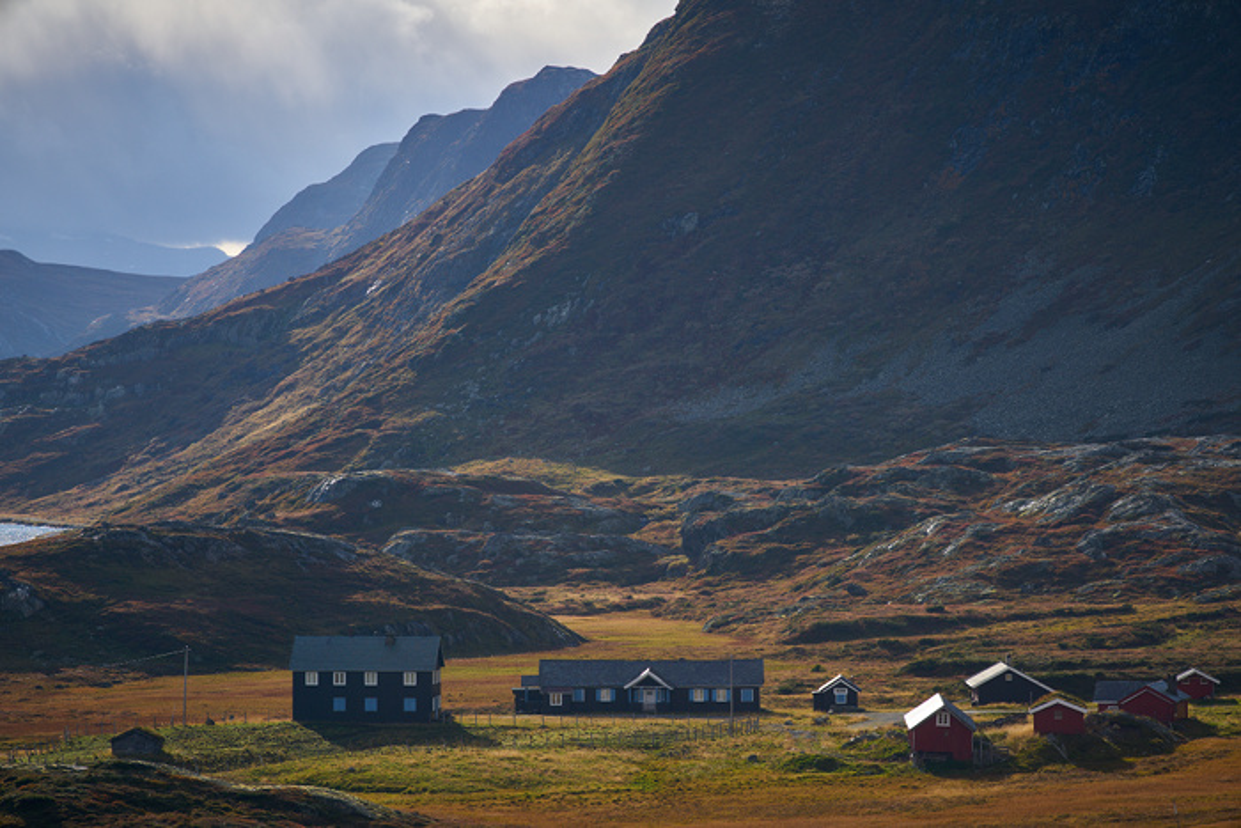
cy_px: 414
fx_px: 6895
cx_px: 620
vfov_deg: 6.9
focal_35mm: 200
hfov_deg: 10.3
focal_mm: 200
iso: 200
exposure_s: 1/400
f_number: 8
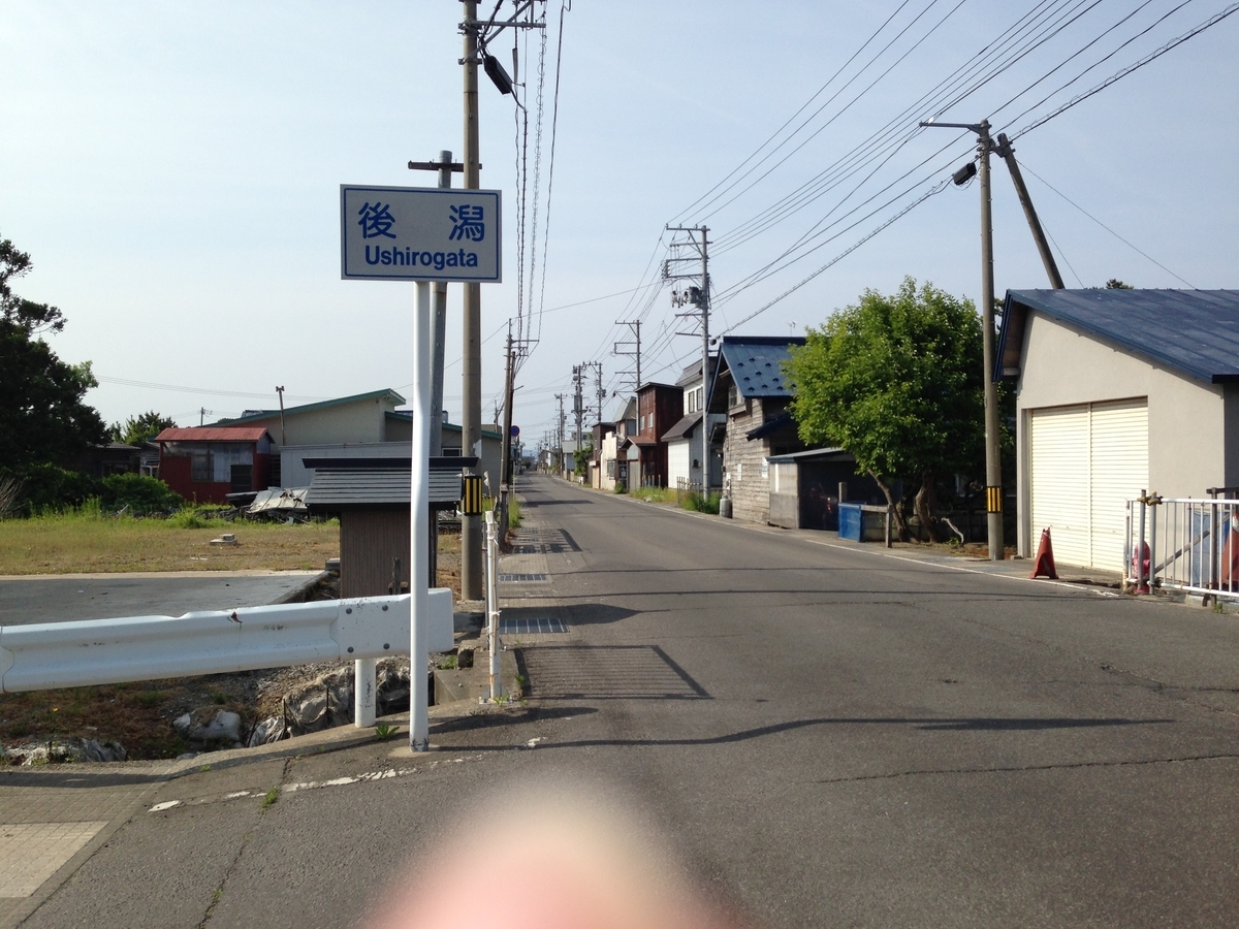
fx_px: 1181
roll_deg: +1.5
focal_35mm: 33
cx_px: 620
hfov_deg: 55.4
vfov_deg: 42.9
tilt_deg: +0.3
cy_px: 464
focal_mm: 4.12
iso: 50
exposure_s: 1/1642
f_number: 2.4
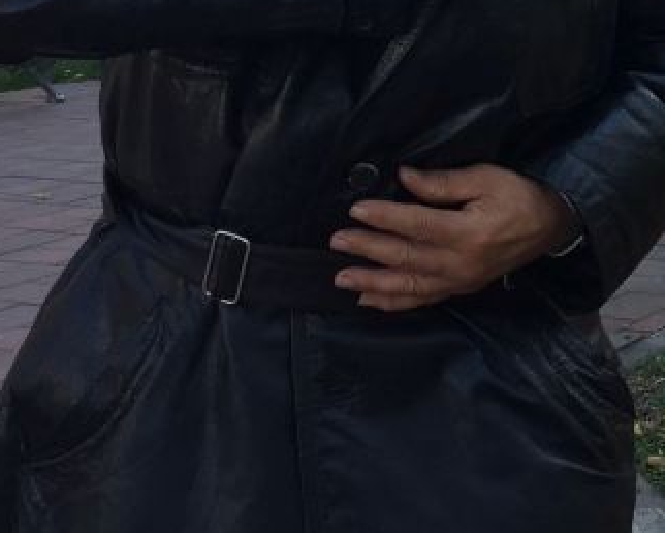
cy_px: -188
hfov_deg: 20.0
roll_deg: +1.4
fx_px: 1772
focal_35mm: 90
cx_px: 781
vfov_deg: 16.1
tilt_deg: +1.7
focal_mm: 4.15
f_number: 2.2
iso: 32
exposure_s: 1/249
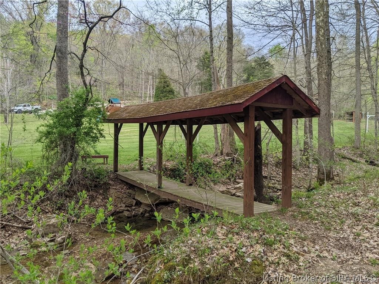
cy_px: 142
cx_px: 190
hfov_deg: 65.3
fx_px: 296
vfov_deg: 51.4
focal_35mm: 27
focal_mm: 4.44
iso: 48
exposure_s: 1/939
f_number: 1.8
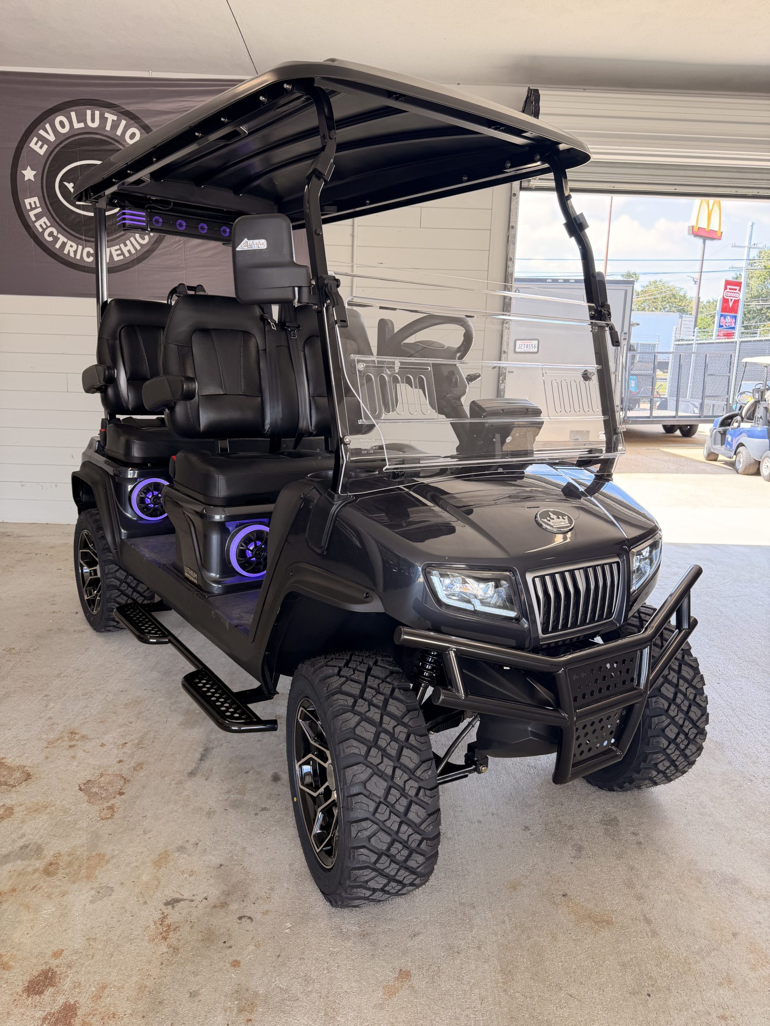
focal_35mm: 24
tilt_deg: -12.2
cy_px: 513
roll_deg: -1.8
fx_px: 712
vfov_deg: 71.6
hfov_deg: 56.8
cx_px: 385
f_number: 1.78
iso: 80
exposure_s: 1/171
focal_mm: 6.76
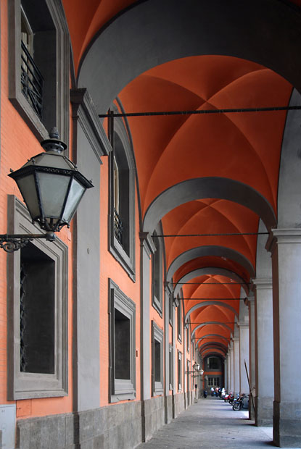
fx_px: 450
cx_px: 150
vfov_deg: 53.1
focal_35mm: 36
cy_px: 224
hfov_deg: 37.0
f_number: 3.8
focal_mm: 24
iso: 100
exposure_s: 1/13
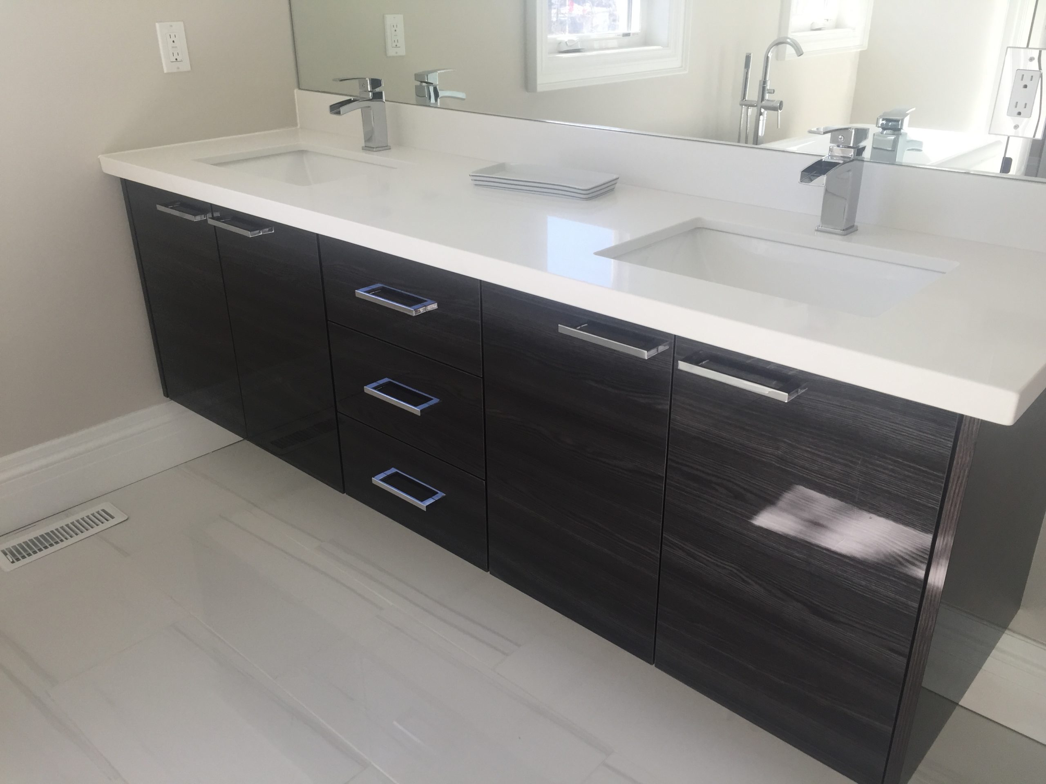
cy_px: 392
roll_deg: -0.1
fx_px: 876
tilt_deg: -24.0
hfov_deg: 61.7
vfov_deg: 48.2
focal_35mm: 29
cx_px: 523
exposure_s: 1/120
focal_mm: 4.15
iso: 50
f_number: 2.2
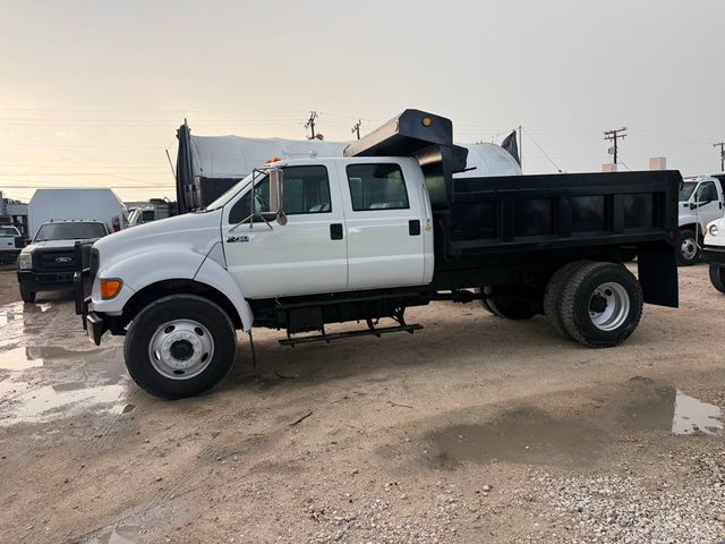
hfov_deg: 71.6
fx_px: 503
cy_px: 272
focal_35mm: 24
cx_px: 362
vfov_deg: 56.8
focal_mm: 6.76
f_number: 1.78
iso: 80
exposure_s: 1/412
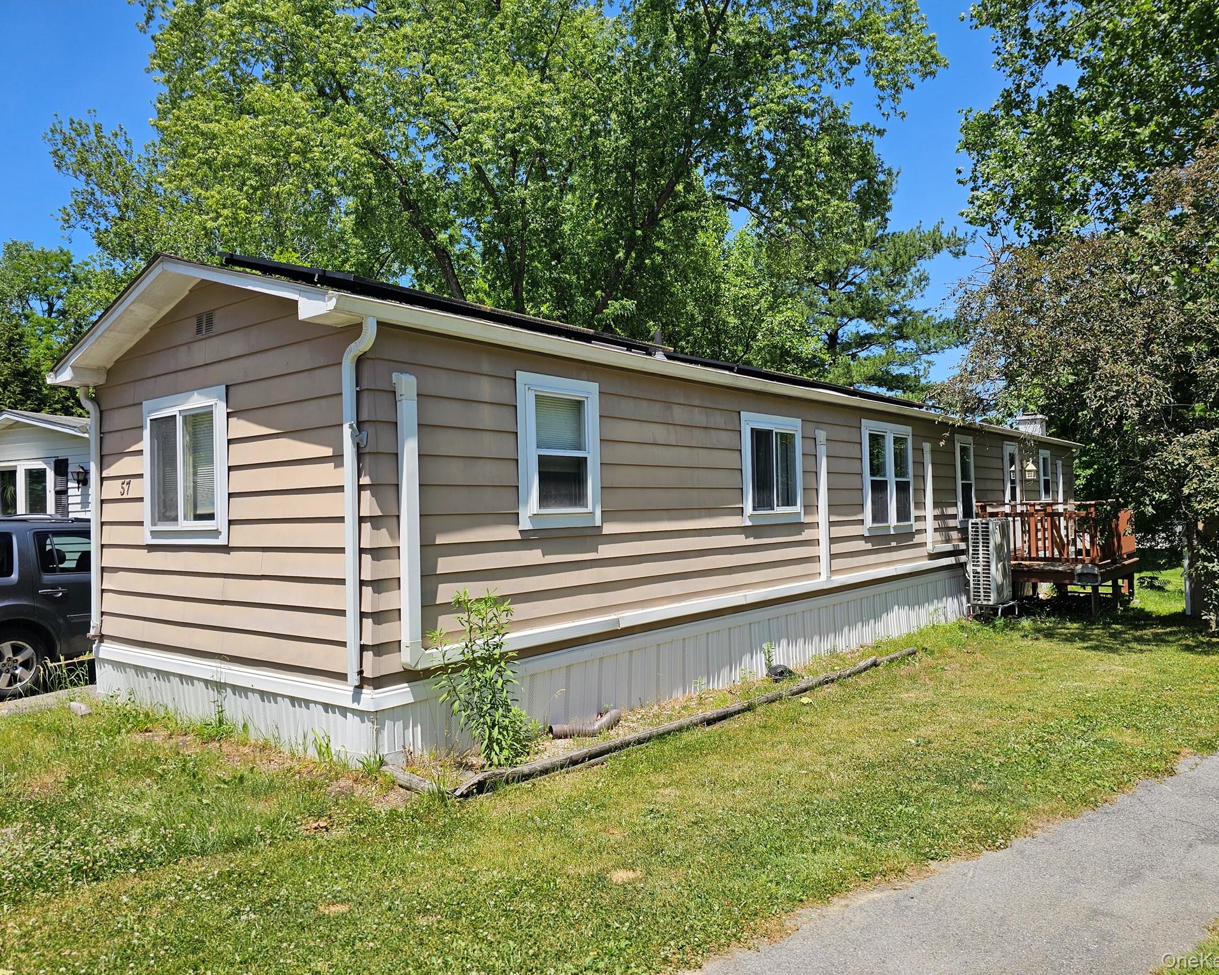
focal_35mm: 24
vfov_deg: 58.8
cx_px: 639
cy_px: 487
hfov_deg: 70.2
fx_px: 866
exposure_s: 1/744
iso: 10
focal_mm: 6.3
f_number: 1.7
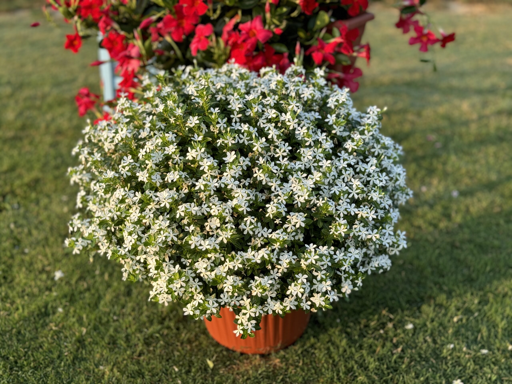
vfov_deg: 30.3
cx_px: 256
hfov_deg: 39.7
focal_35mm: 48
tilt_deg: -27.8
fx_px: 710
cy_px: 192
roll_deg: -0.2
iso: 64
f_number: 1.78
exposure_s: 1/966
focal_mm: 6.76
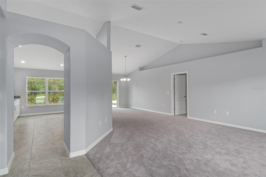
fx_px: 133
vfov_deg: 67.4
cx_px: 133
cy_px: 88
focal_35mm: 18
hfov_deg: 90.0
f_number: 8
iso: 320
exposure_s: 1.3
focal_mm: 12
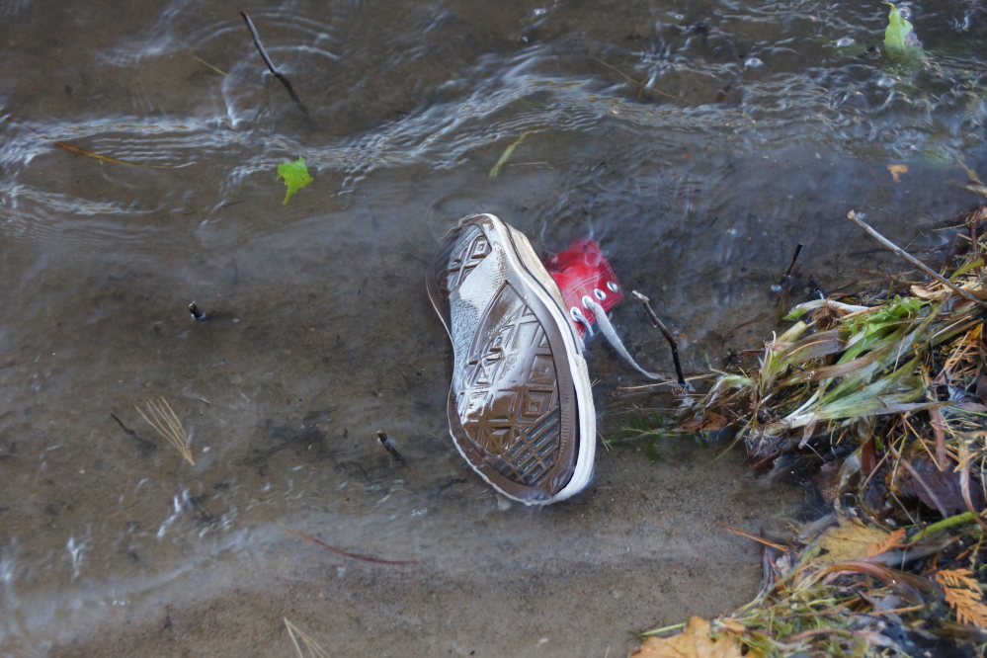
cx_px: 494
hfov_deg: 18.2
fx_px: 3084
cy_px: 329
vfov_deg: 12.2
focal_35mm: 112
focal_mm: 75
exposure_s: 1/125
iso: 1000
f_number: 5.6
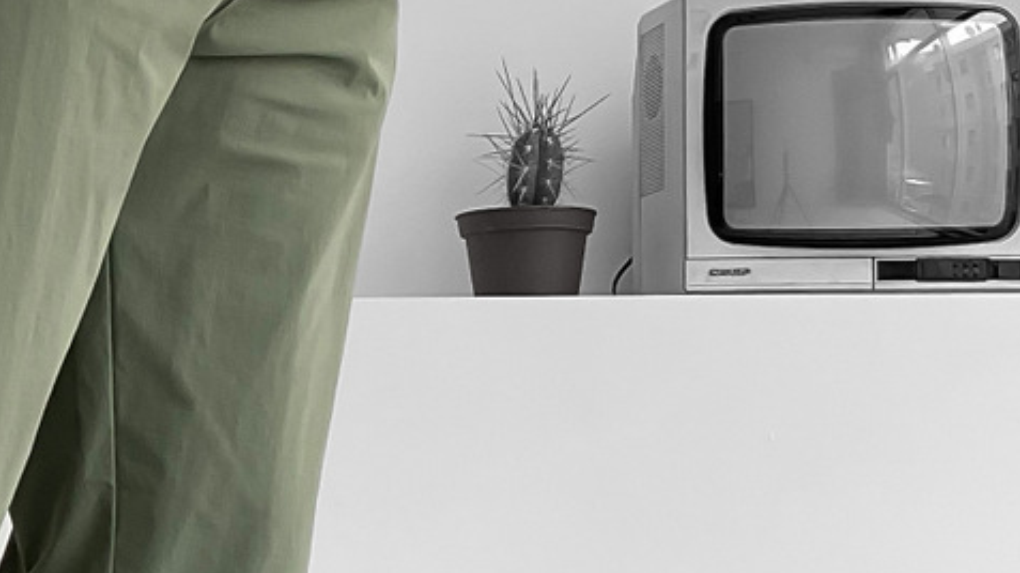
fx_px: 2866
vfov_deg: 11.4
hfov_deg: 19.1
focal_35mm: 106
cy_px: 492
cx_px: -177
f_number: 1.8
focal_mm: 3
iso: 25
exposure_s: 1/120
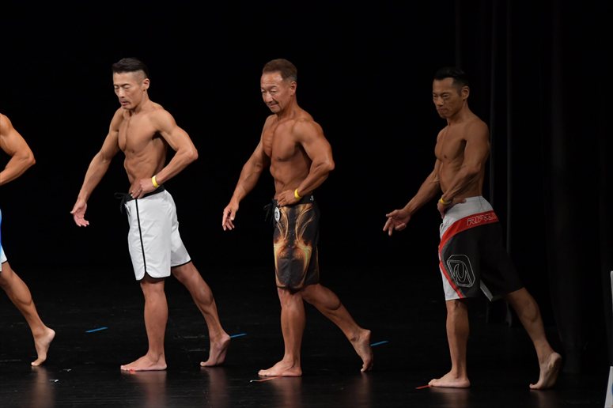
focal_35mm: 255
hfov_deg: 8.1
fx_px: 4340
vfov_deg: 5.4
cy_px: 204
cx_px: 306
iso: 3200
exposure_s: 1/400
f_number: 5.6
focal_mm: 170
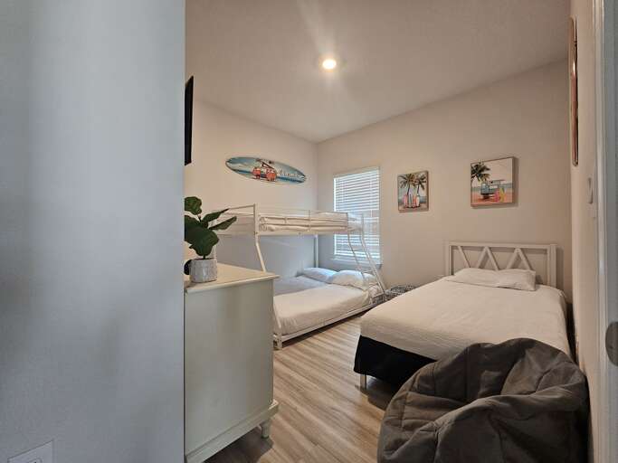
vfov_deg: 89.9
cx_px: 309
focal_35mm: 13
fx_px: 232
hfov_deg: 106.2
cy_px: 232
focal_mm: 2.2
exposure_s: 1/60
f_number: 2.2
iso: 320
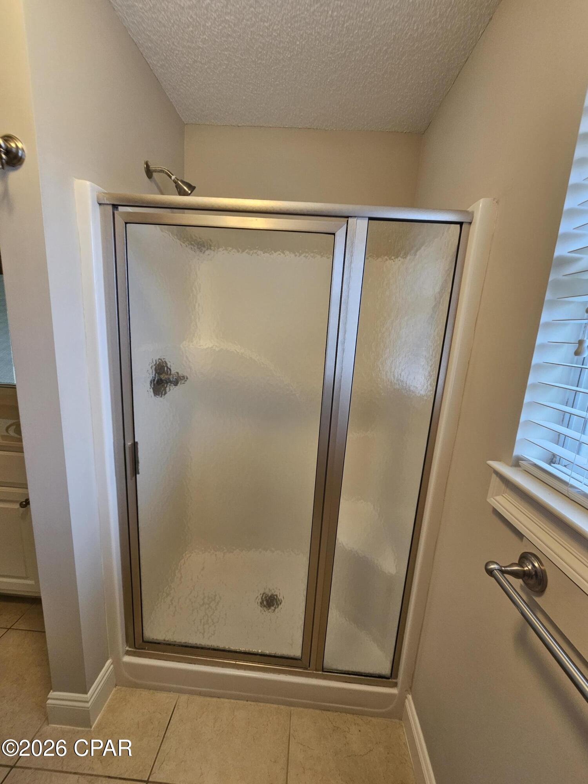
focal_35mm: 13
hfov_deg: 89.9
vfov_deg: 106.2
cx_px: 294
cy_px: 392
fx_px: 294
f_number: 2.2
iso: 125
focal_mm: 2.2
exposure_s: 1/60
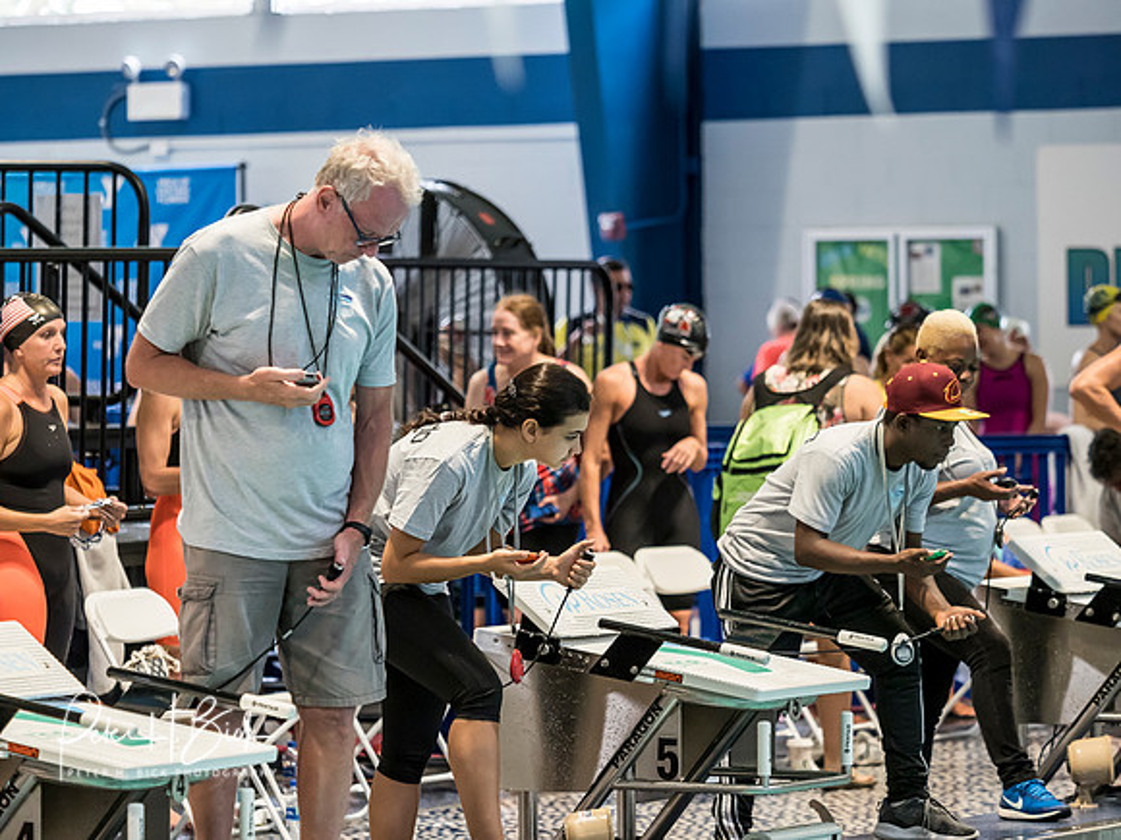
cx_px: 560
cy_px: 420
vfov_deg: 7.4
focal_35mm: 200
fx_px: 6477
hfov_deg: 9.9
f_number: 2.8
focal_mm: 100
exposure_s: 1/200
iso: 2000
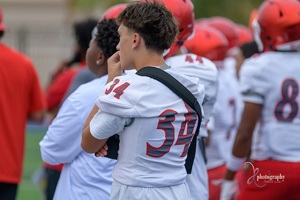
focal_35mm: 300
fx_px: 2500
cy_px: 100
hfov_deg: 6.9
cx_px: 150
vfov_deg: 4.6
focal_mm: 300
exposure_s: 1/1000
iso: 100
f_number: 3.5
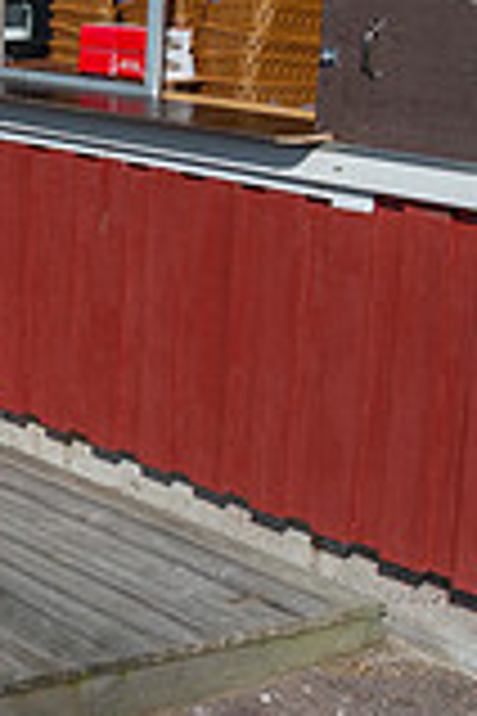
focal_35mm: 100
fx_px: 1987
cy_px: 344
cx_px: -630
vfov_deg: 20.4
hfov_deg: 11.5
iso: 100
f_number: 5
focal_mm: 27
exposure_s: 1/800
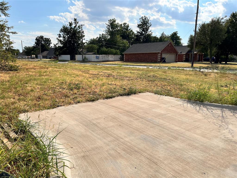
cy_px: 89
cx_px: 118
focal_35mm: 26
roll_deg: +1.2
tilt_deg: -7.8
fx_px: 178
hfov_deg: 67.3
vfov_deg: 53.1
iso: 50
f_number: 1.6
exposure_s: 1/6173
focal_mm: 5.1
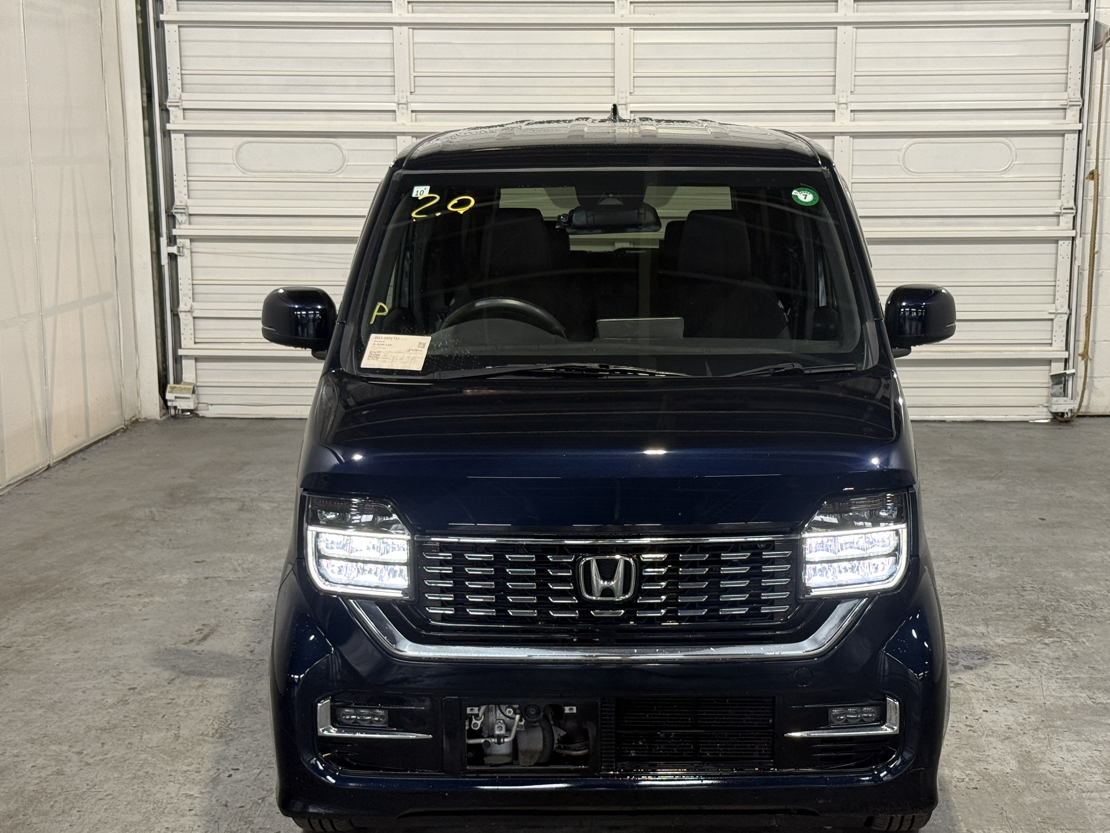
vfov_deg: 27.0
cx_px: 612
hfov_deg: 35.5
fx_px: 1732
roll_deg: -0.2
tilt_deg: -10.3
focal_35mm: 54
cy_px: 448
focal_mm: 6.76
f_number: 1.78
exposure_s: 1/60
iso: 125
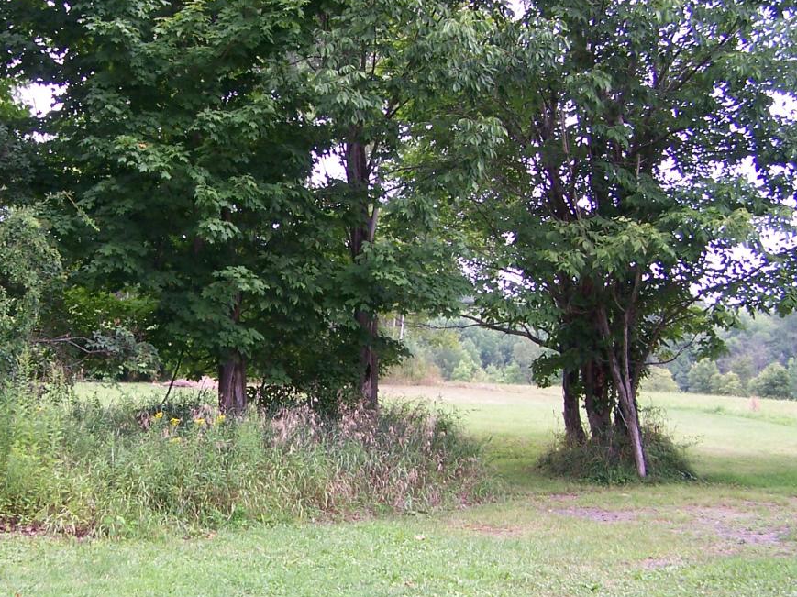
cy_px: 359
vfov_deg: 26.0
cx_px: 242
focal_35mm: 56
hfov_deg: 33.9
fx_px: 1289
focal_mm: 6.3
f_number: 2.8
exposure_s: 1/125
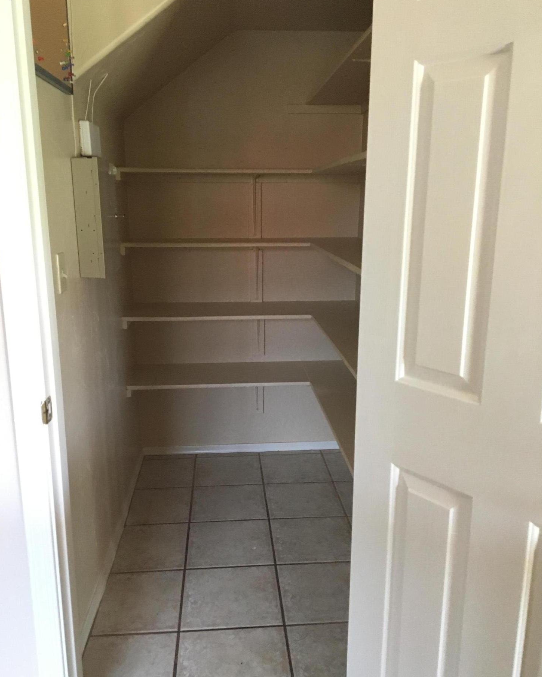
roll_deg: -0.3
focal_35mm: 31
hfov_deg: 47.1
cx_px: 271
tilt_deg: -14.5
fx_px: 622
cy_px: 348
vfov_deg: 57.2
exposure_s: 1/30
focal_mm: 4.15
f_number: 2.2
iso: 200
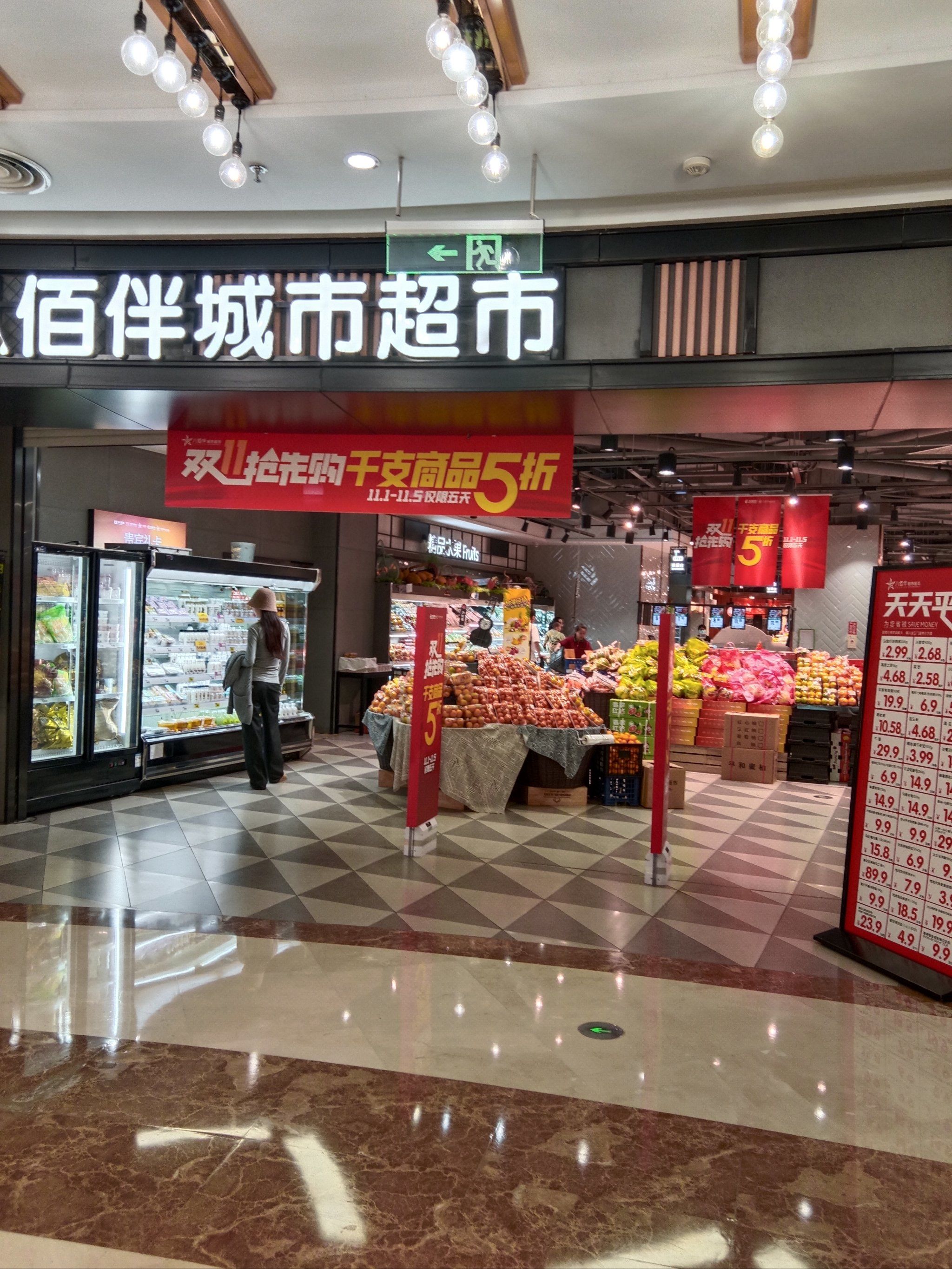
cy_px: 634
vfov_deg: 65.3
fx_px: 990
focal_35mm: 27
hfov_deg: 51.4
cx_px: 476
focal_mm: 3.66
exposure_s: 1/33.3
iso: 152
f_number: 2.2
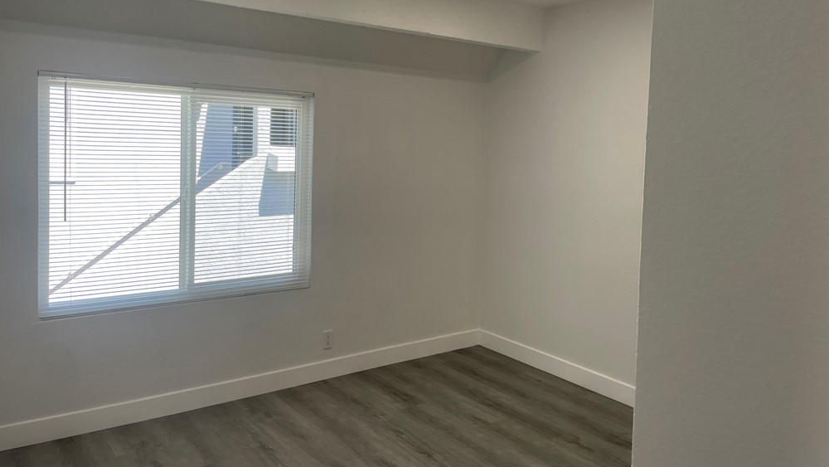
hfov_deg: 66.1
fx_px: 638
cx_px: 412
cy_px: 169
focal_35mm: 29
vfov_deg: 39.9
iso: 40
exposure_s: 1/120
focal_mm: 4.2
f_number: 1.6
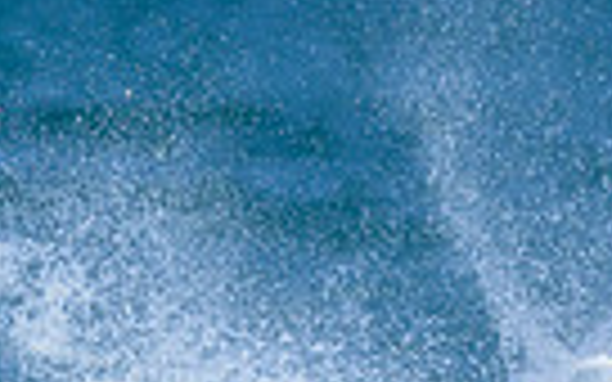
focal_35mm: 4795
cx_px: 386
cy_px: 581
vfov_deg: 0.3
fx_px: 79976
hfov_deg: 0.4
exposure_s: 1/2000
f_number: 6.3
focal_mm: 800
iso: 360
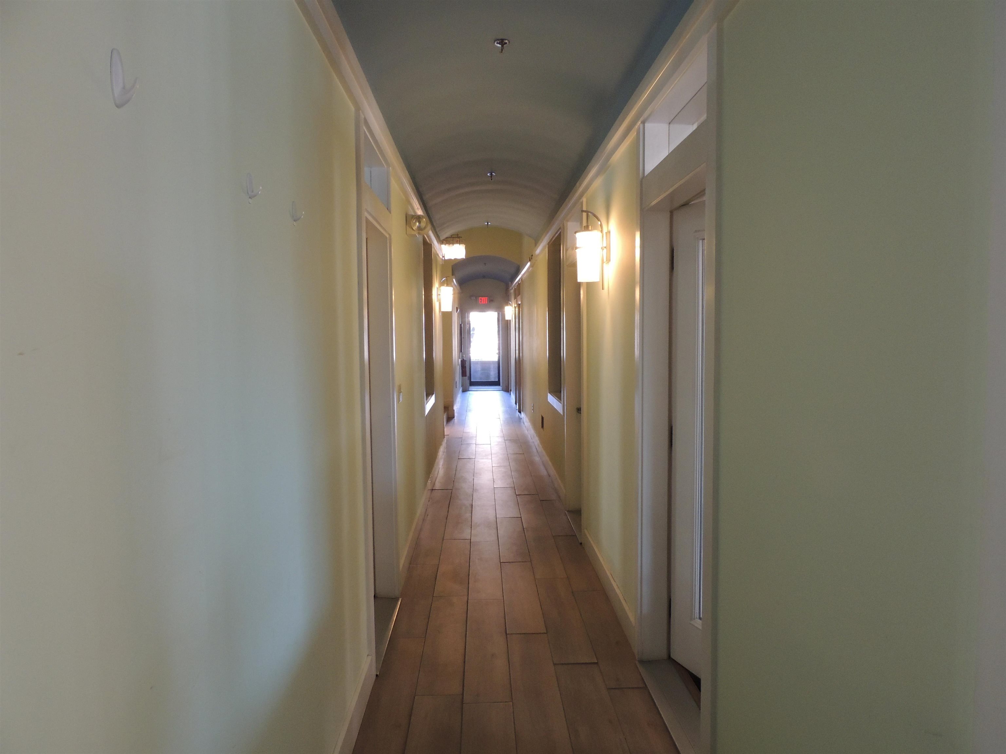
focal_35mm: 24
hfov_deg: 71.6
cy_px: 377
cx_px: 503
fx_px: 697
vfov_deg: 56.8
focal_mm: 4.3
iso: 320
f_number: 3.7
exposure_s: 1/30
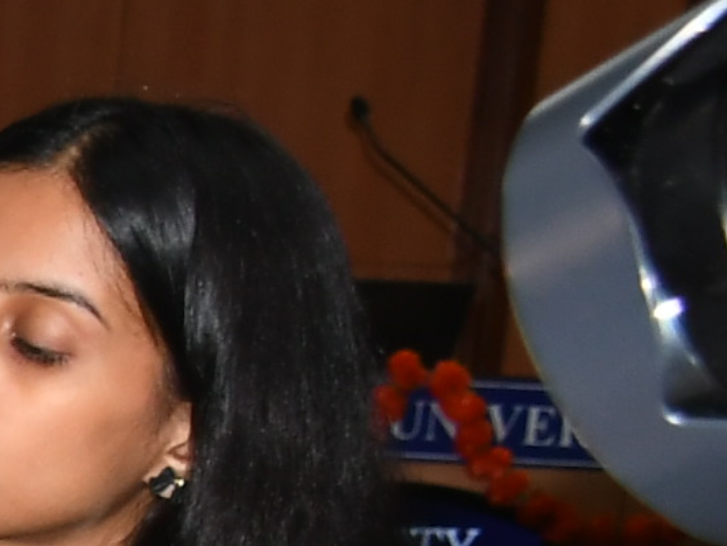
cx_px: -2075
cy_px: 1024
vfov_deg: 6.4
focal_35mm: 226
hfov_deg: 6.9
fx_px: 4747
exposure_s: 1/160
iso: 640
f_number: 6.3
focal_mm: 20
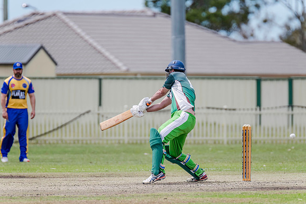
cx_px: 152
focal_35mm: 604
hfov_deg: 3.4
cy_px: 102
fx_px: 5134
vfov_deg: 2.3
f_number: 7.1
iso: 800
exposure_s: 1/2500
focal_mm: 600
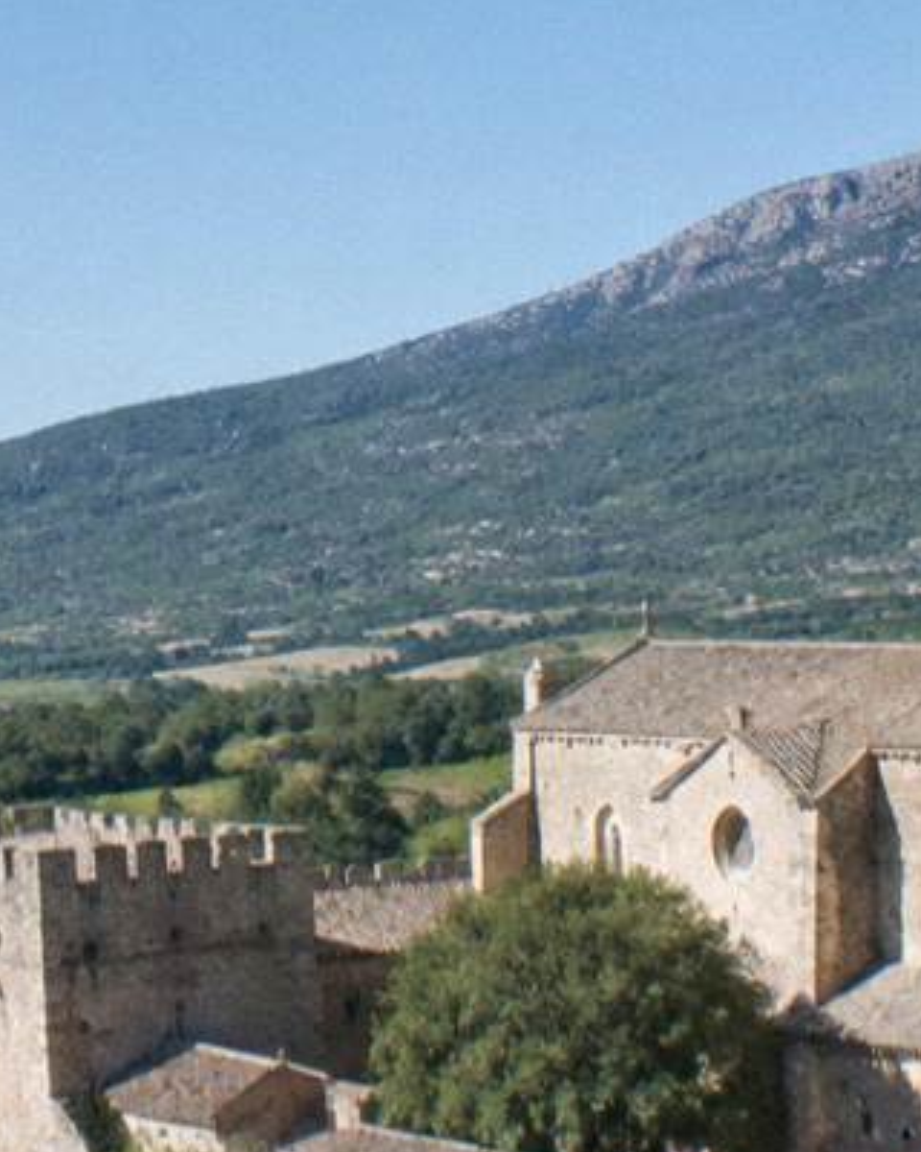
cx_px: 935
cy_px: 1032
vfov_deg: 25.6
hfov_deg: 20.5
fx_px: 2453
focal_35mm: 72
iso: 200
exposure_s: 1/125
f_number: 10
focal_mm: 24
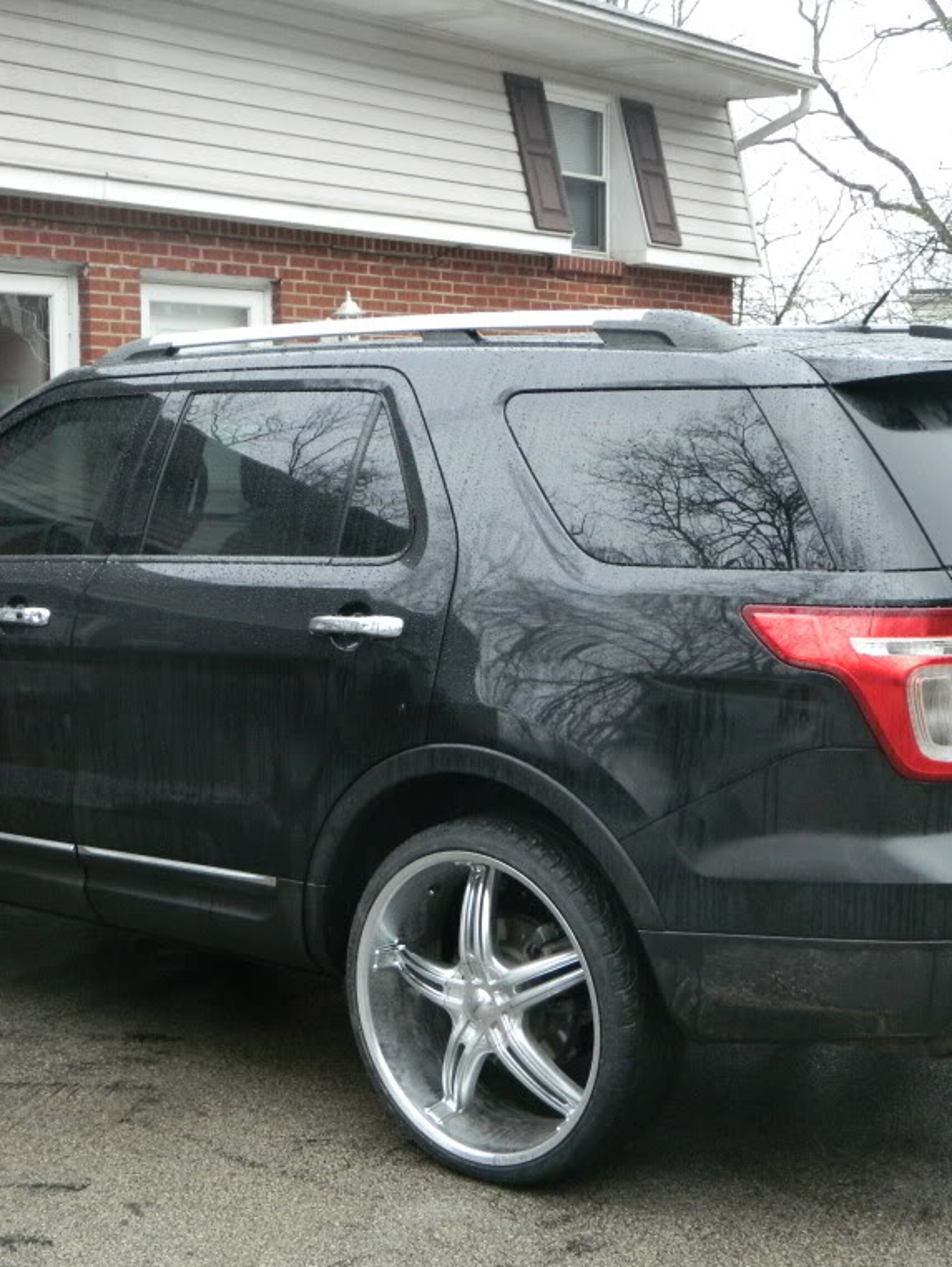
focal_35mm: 55
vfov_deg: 34.9
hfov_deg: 26.6
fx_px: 2015
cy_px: 634
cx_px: 450
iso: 400
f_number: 3.5
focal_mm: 7.3
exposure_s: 1/40
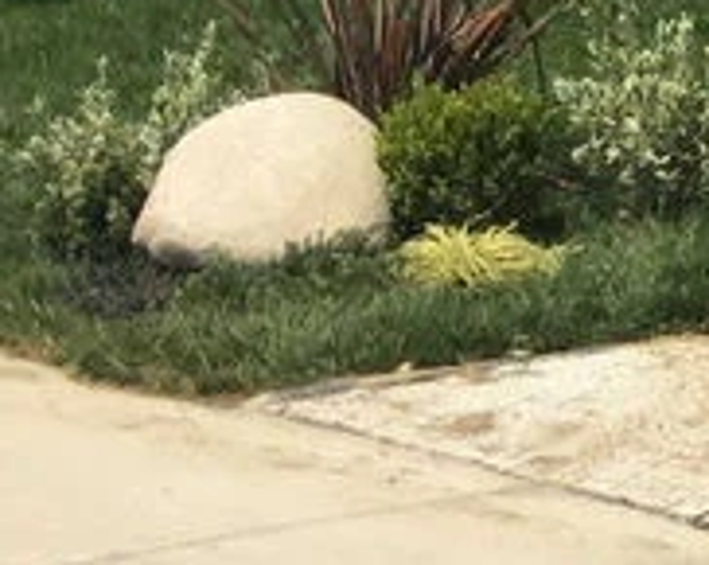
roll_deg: +1.8
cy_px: -690
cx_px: 1714
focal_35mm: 157
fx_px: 3289
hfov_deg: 10.5
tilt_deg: +8.8
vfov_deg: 9.0
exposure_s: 1/2404
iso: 25
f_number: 2.2
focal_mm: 4.15
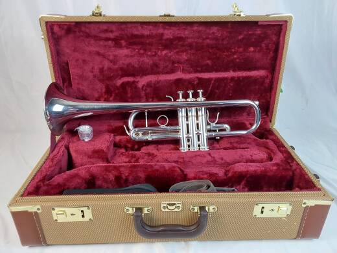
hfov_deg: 63.4
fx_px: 273
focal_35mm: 28
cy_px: 126
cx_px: 168
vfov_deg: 49.7
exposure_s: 1/60
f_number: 1.9
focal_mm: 2.91
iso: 160
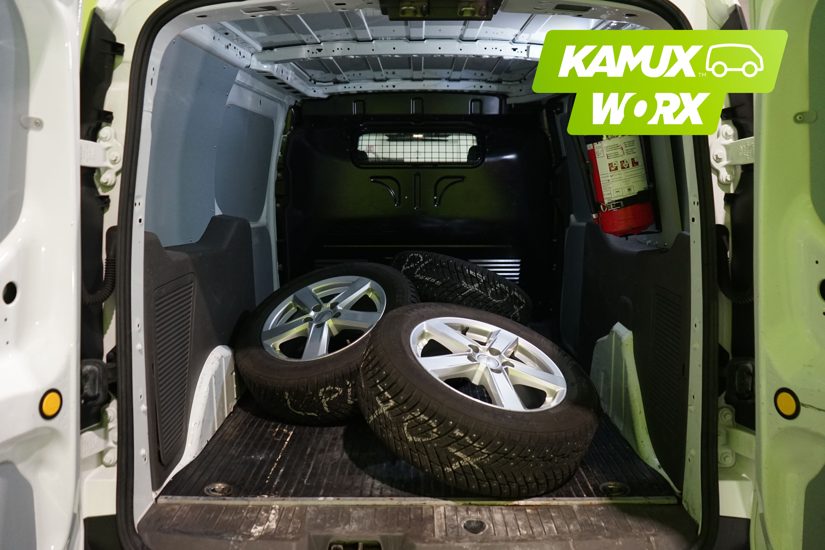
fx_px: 642
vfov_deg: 46.4
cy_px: 275
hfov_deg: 65.5
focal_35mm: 28
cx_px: 412
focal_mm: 28
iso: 2500
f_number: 3.5
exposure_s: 1/160
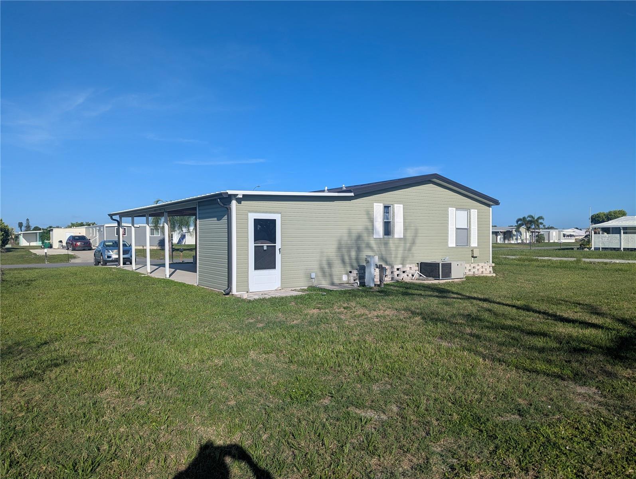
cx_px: 318
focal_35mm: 24
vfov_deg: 56.9
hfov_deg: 71.5
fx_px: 442
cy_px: 240
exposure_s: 1/2899
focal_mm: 6.81
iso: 38
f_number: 1.85
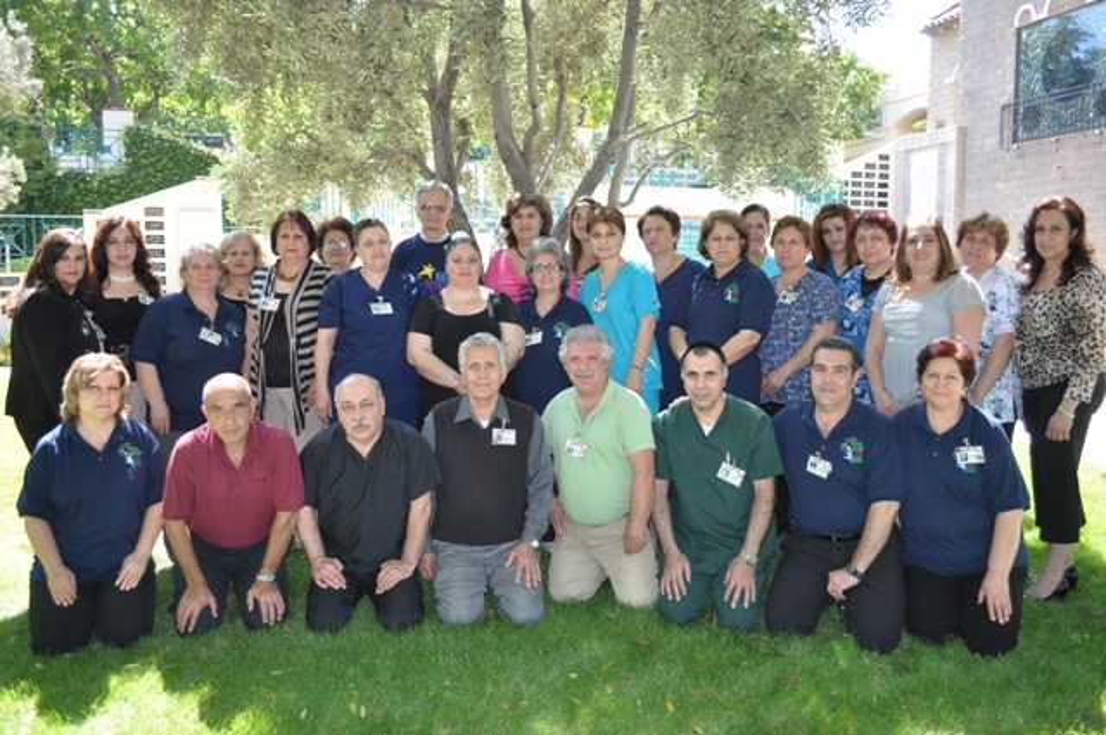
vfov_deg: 43.5
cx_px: 553
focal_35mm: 30
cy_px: 368
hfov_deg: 62.0
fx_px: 920
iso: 200
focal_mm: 20
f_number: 3.8
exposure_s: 1/125
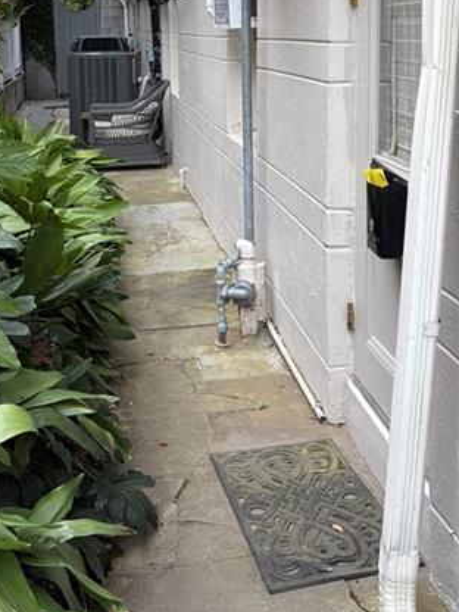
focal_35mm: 48
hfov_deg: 30.3
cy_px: 110
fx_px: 849
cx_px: 227
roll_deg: +1.9
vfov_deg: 38.0
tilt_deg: -5.3
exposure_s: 1/309
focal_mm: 5.96
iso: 40
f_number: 1.6
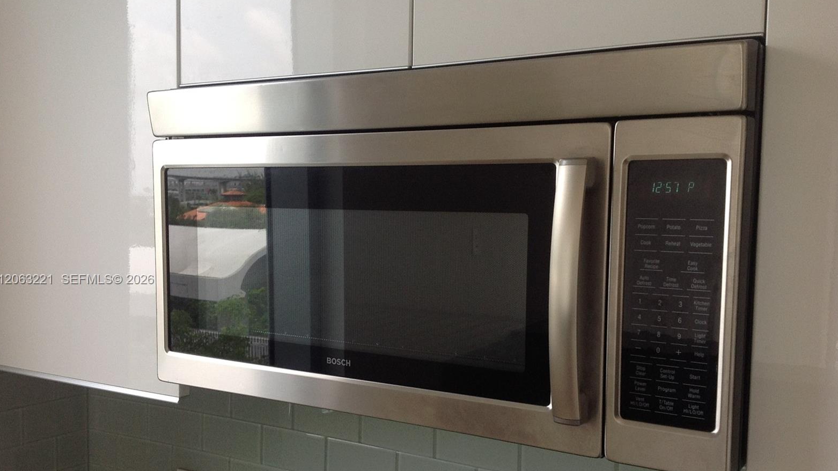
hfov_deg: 51.6
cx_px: 416
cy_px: 280
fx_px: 866
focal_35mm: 39
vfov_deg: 30.3
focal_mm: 4.28
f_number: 2.4
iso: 125
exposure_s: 1/120
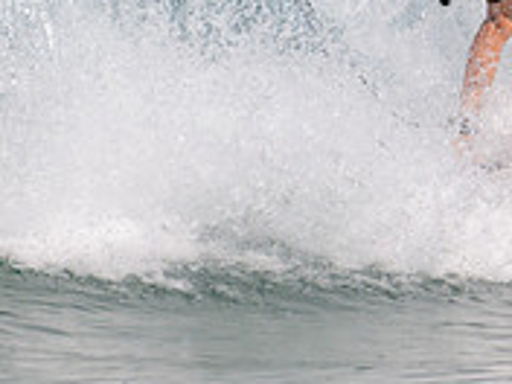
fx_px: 33058
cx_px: 579
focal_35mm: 2235
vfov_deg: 0.7
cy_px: -154
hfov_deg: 0.9
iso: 640
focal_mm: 600
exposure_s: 1/2000
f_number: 11
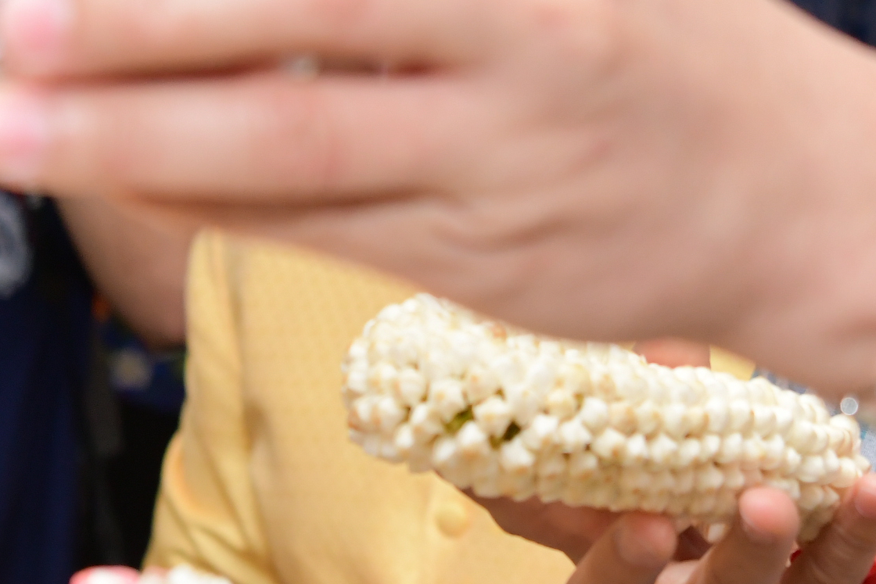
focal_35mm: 140
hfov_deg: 14.7
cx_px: 459
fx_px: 3407
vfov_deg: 9.8
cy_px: 111
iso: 1000
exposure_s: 1/200
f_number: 4
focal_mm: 38
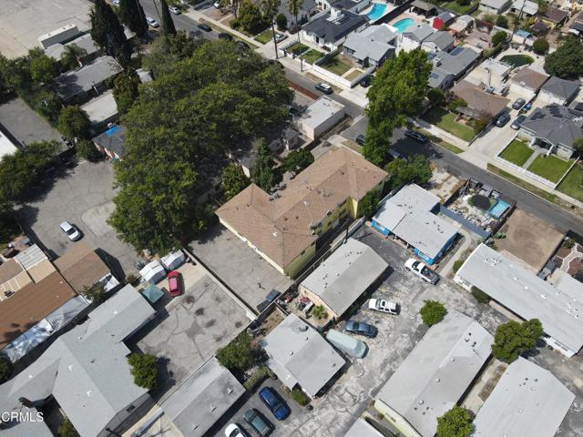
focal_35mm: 24
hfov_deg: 71.6
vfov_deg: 56.8
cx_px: 292
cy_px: 218
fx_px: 404
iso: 100
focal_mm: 4.5
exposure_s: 1/800
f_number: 2.8
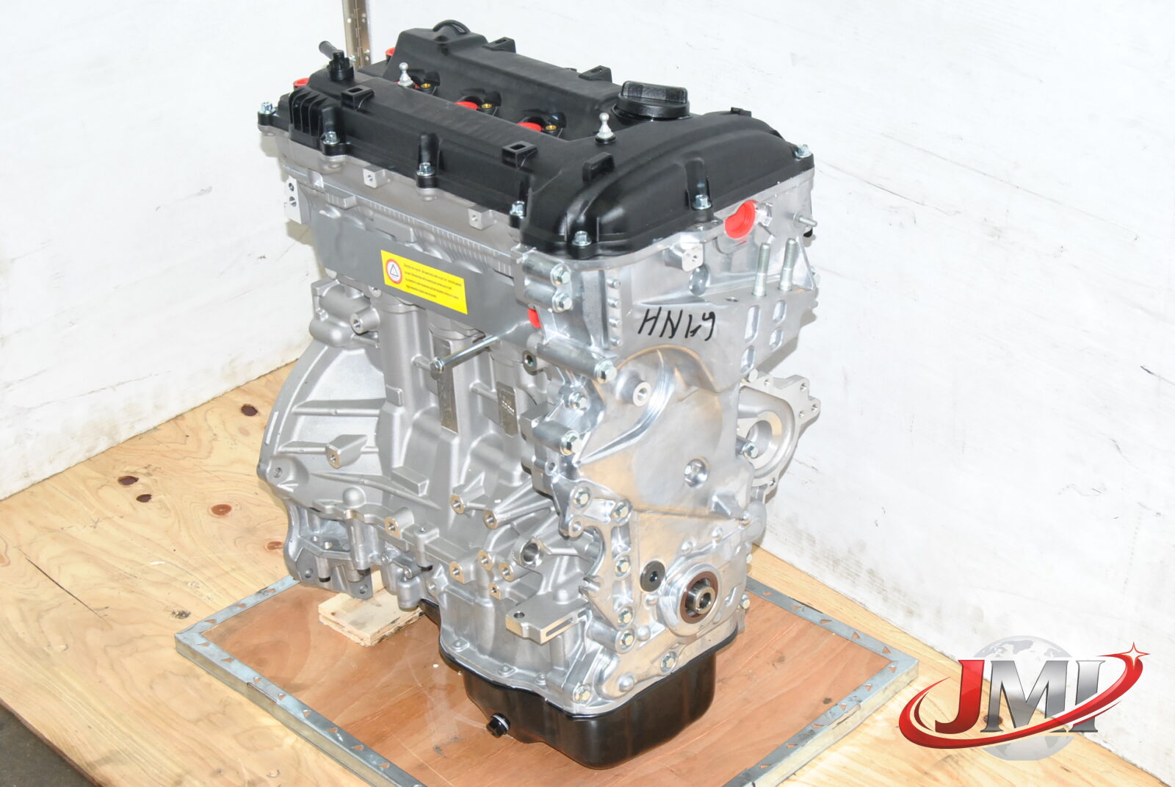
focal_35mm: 68
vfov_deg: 20.2
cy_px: 394
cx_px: 588
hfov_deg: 29.8
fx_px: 2206
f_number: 11
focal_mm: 45
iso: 800
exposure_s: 1/200
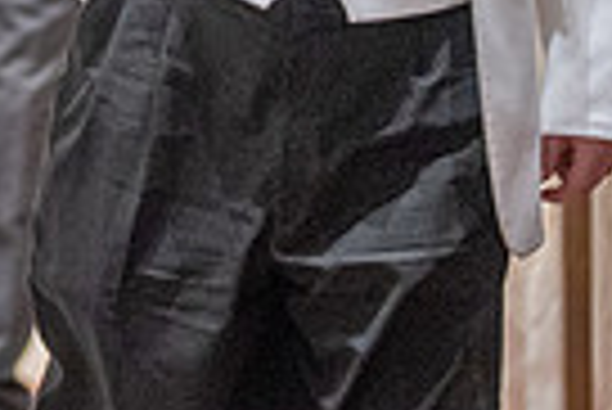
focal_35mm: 609
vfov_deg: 2.3
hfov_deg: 3.4
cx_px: -208
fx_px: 10364
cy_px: -374
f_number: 2.8
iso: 2000
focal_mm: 120
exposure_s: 1/160
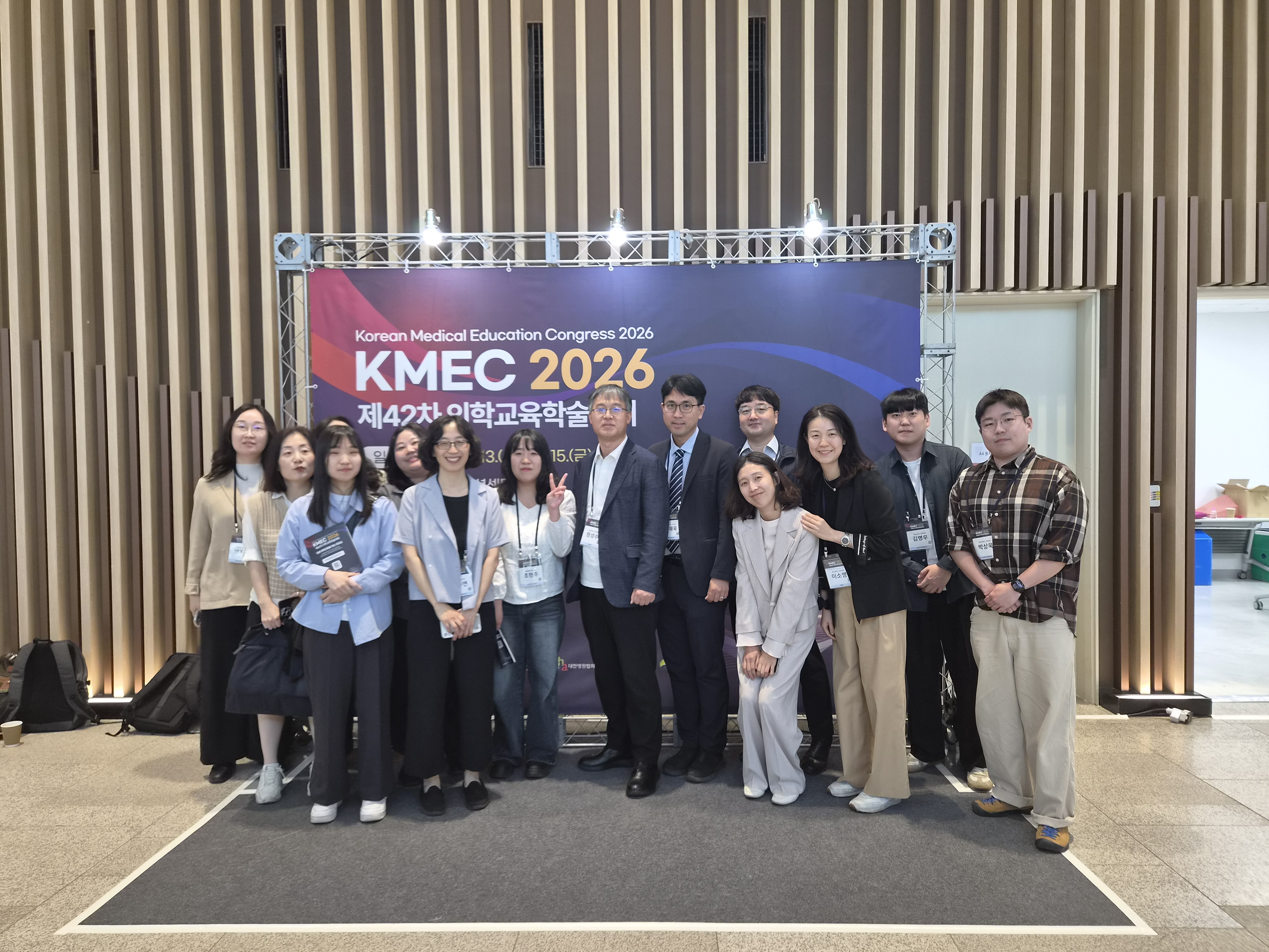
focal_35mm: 23
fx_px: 843
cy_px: 476
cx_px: 634
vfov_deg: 58.9
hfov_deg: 73.9
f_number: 1.8
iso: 320
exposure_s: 1/120
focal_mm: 5.4
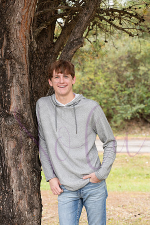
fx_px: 537
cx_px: 75
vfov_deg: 23.6
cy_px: 112
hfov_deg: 15.9
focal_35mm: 86
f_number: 6.3
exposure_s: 1/400
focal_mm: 86
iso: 800
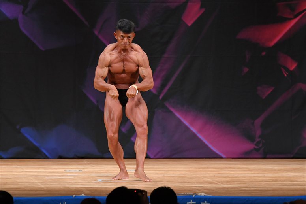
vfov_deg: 4.8
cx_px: 153
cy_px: 102
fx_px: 2421
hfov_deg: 7.2
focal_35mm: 285
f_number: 5.6
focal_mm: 190
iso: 3200
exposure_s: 1/400
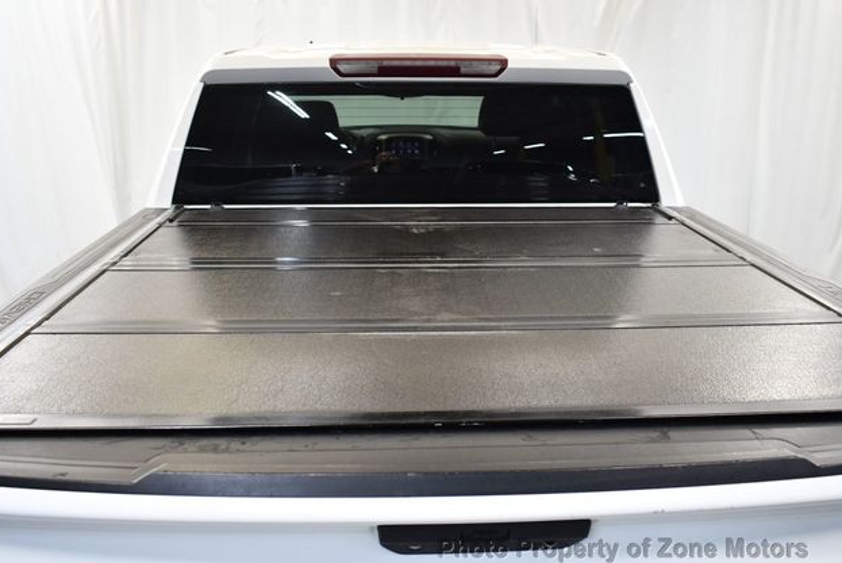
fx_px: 866
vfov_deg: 36.0
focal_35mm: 37
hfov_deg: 51.9
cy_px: 286
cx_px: 422
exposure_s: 1/125
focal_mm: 18
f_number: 3.5
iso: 1250
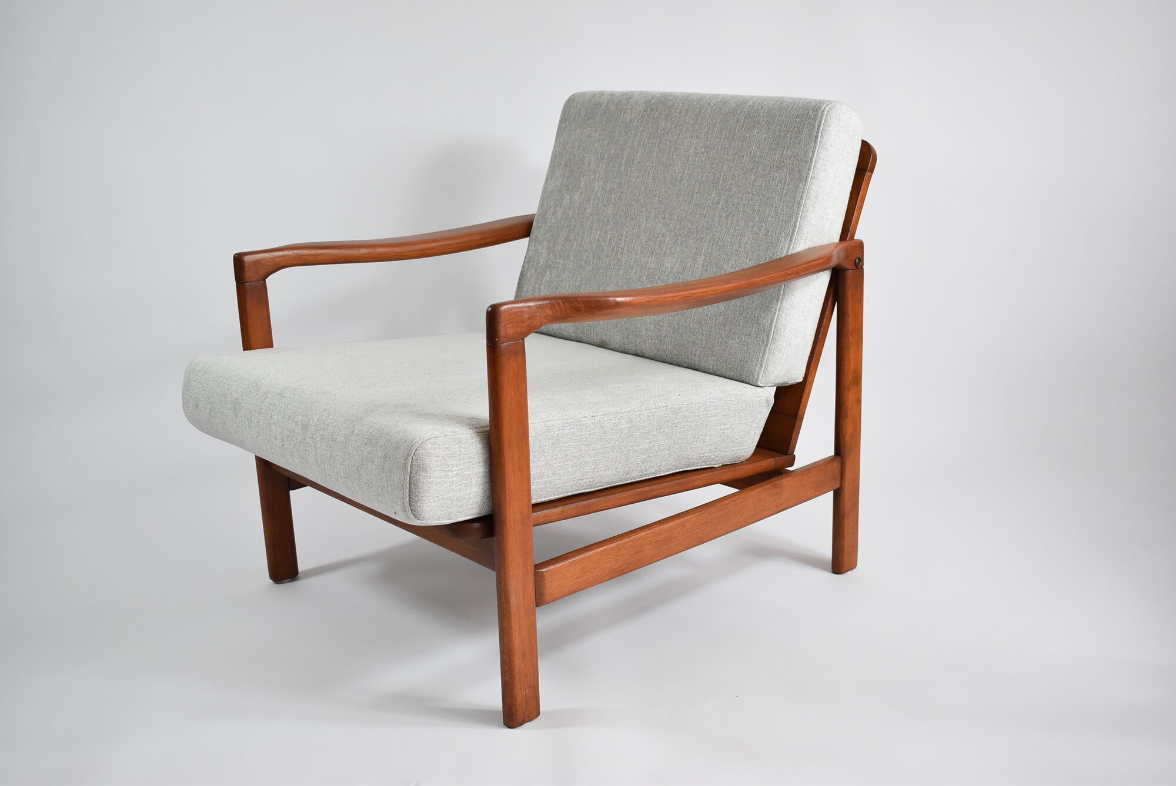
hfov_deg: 53.1
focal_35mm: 36
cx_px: 588
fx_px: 1177
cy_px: 393
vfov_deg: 36.9
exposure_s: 1/125
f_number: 5
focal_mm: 24
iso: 800
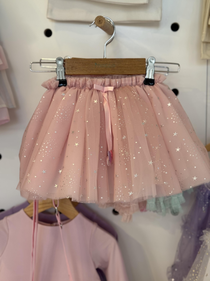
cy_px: 140
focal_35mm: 48
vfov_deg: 39.7
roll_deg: +2.2
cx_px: 105
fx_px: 388
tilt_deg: -10.0
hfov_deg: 30.3
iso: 80
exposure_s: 1/121
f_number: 1.78
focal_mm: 6.76
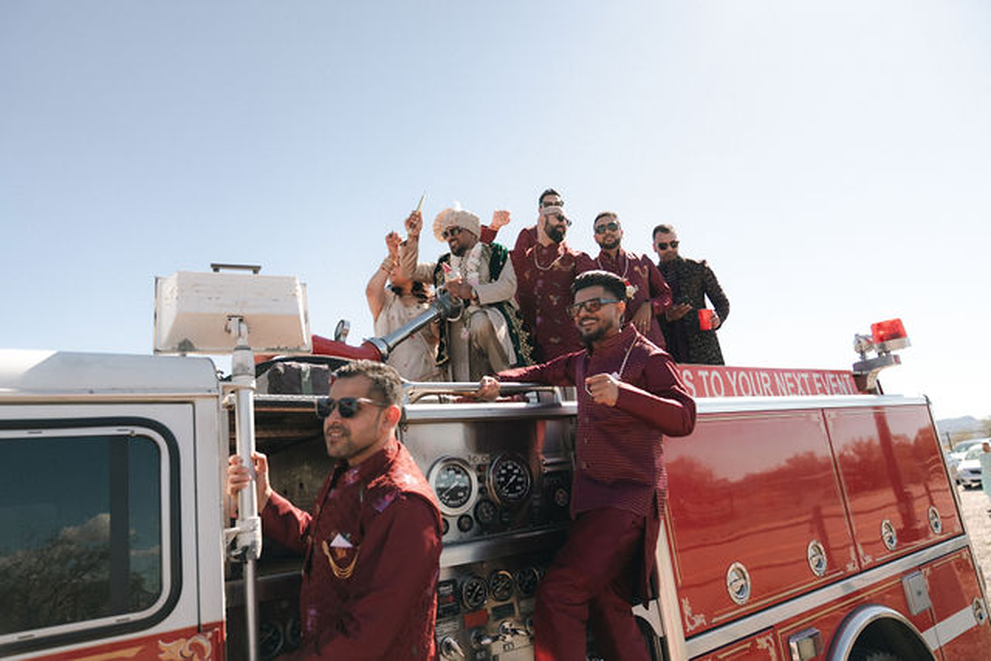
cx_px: 496
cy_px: 330
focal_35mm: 24
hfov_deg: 73.7
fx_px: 661
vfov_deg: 53.2
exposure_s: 1/2500
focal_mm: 24
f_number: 2.8
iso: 200
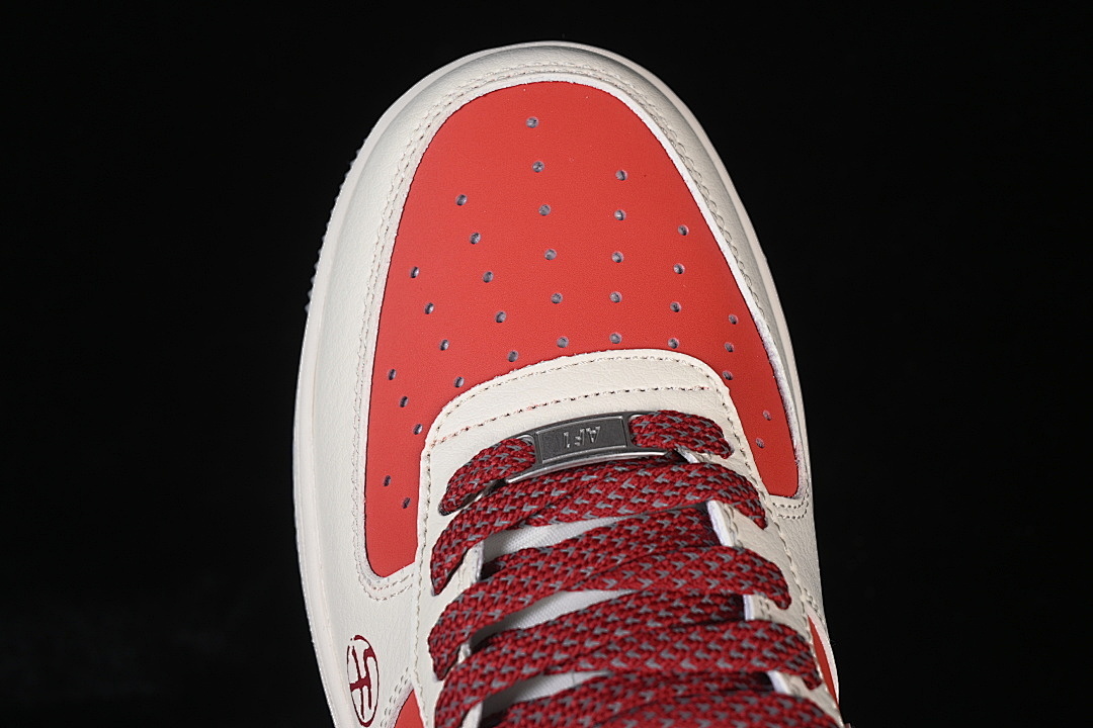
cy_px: 364
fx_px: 2277
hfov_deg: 27.0
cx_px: 546
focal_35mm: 75
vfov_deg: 18.2
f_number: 7.1
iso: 160
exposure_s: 1/80
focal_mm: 50
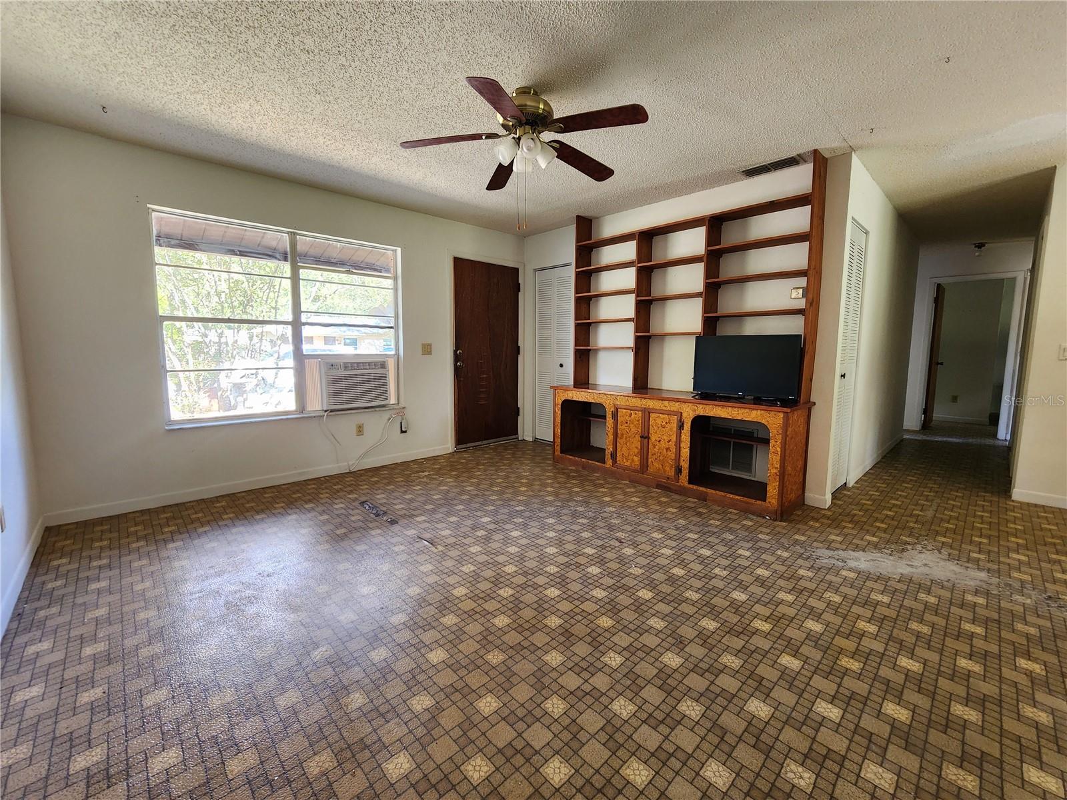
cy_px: 400
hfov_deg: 106.2
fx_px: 401
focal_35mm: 13
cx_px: 534
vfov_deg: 89.9
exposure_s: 1/60
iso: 200
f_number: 2.2
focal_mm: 2.2
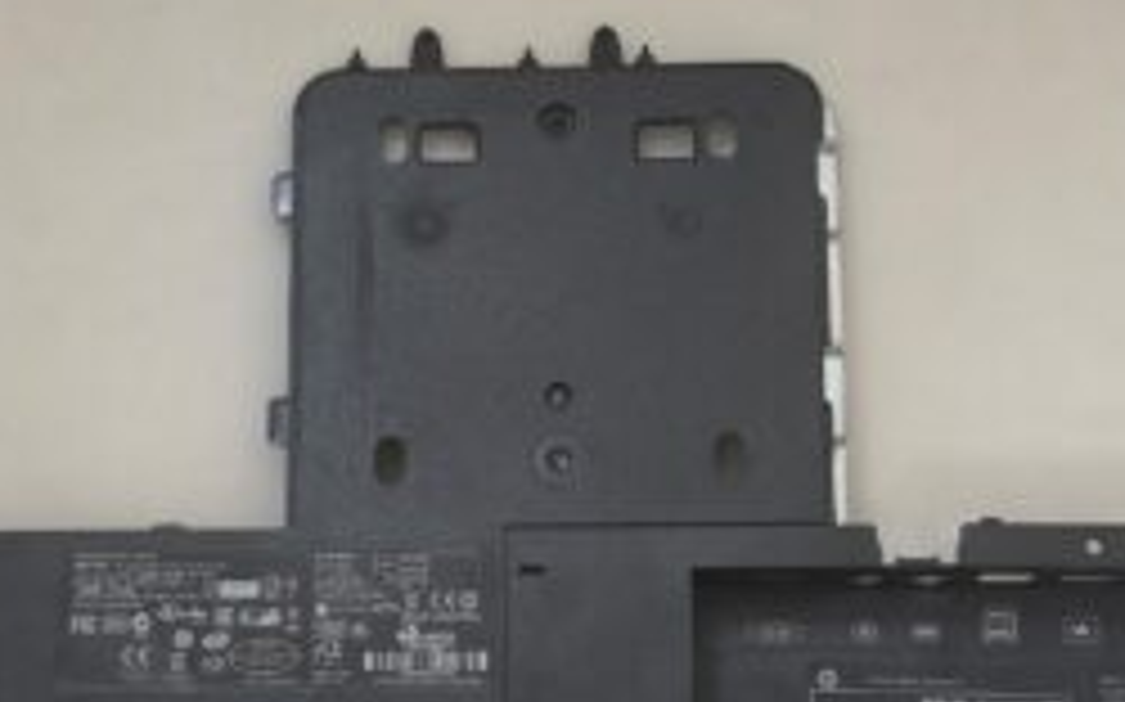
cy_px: 506
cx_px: 518
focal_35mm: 52
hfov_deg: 38.9
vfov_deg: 24.6
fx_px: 1594
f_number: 1.6
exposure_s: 1/50
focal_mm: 6.57
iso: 500
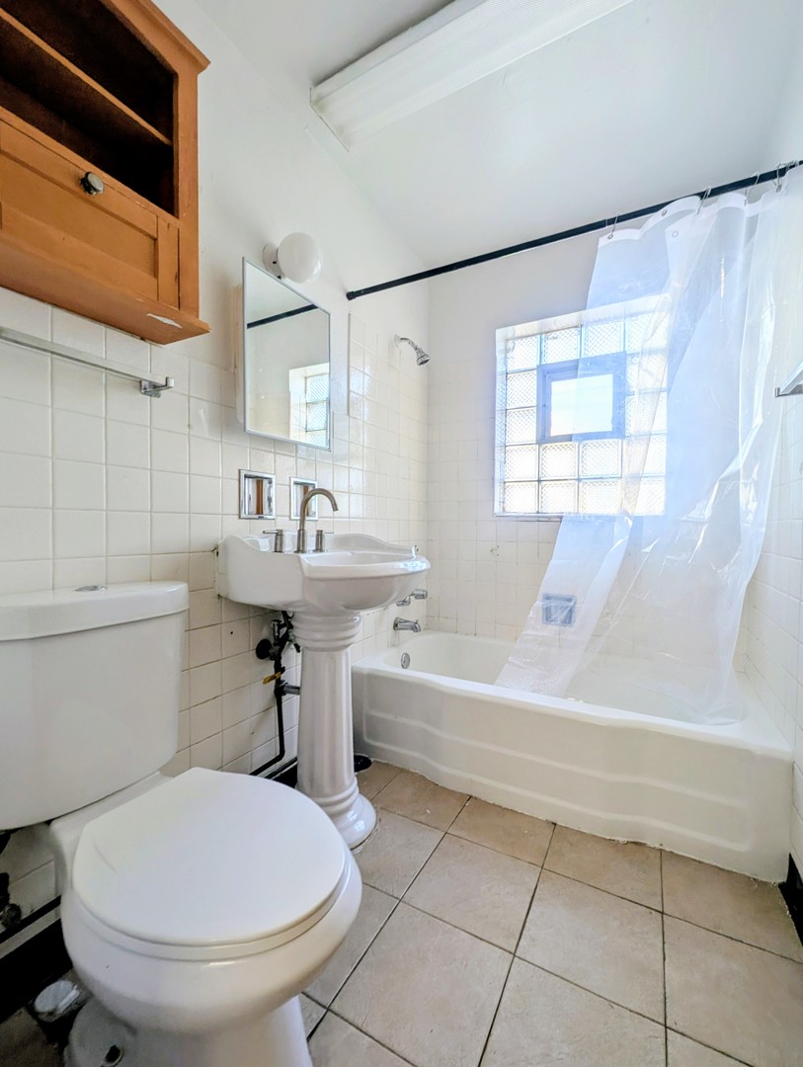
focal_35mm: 13
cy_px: 534
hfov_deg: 90.1
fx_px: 401
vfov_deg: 106.1
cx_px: 402
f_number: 2.2
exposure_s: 1/120
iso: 61
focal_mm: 1.95
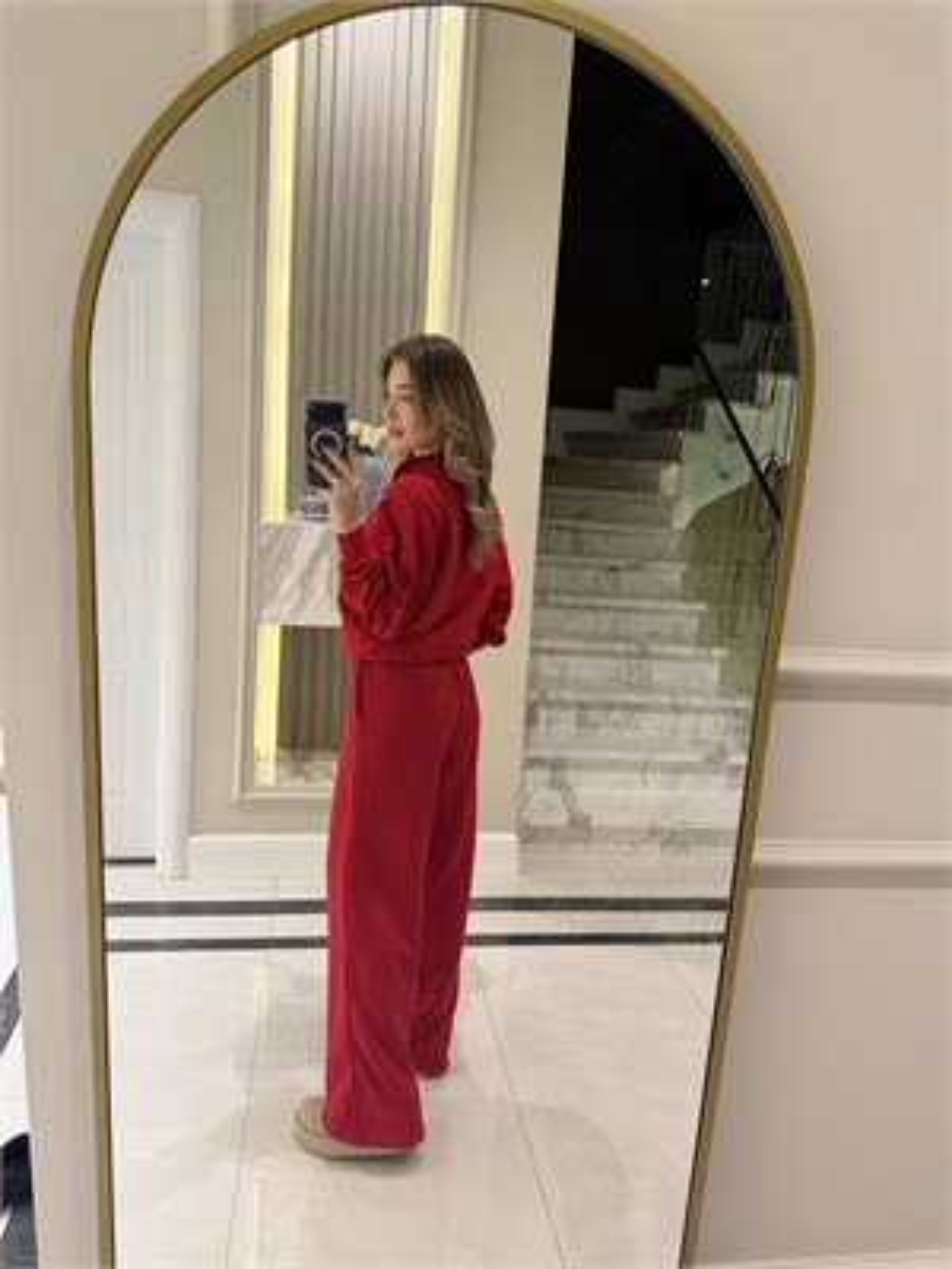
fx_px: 880
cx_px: 476
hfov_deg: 56.8
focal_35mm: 24
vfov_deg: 71.6
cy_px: 634
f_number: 1.78
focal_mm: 6.76
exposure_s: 1/50
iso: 200
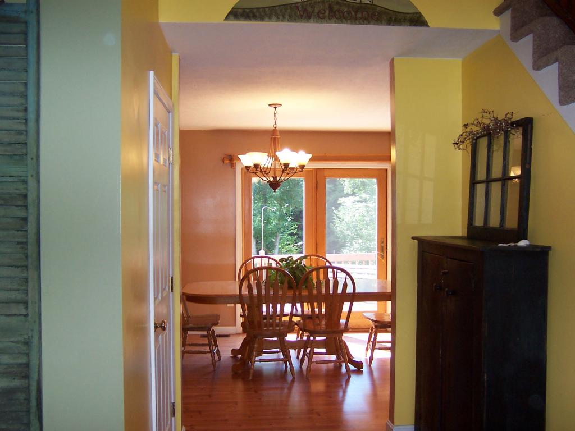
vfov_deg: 39.7
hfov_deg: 51.4
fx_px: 598
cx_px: 288
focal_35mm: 36
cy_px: 216
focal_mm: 5.6
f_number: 2.8
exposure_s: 1/60
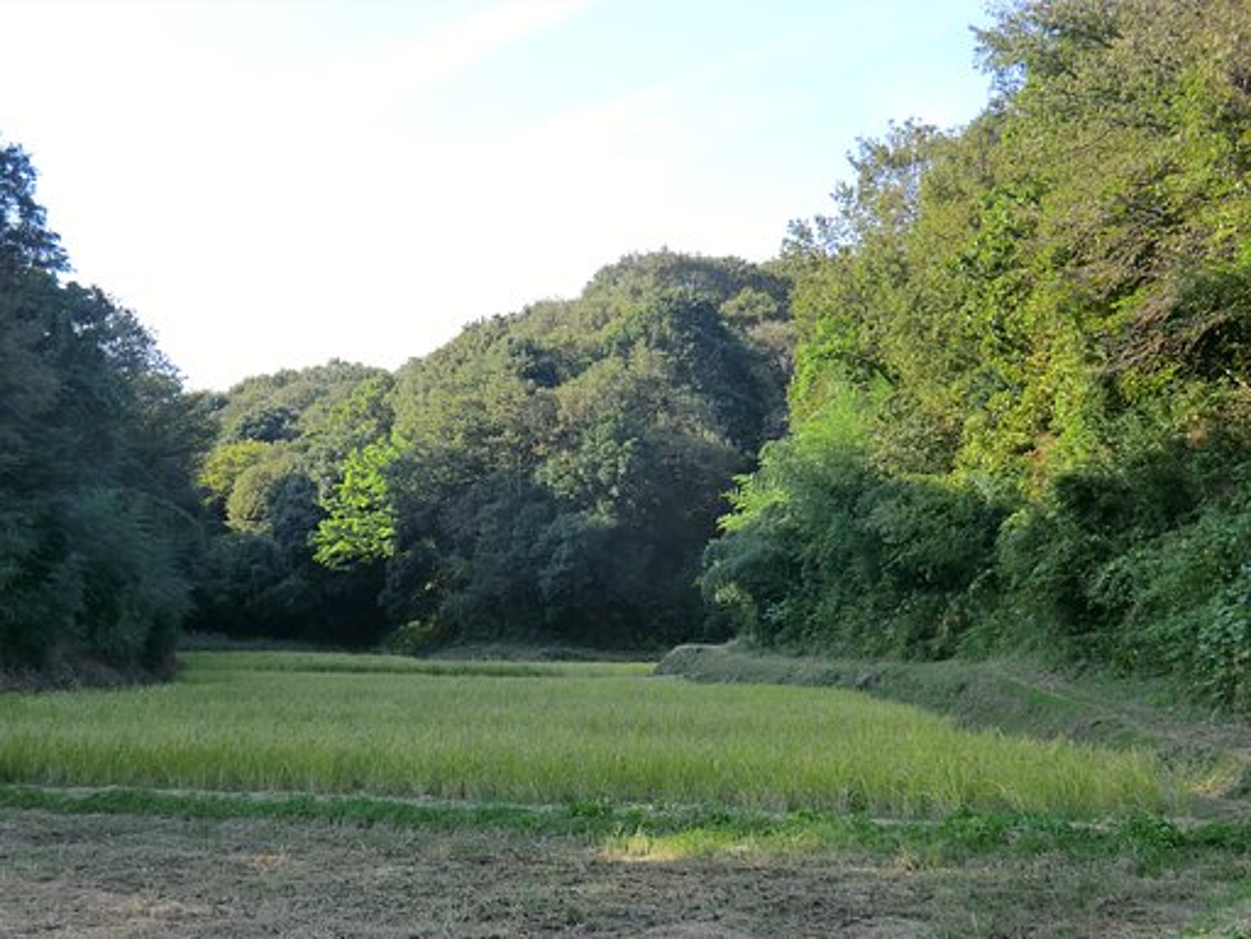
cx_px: 626
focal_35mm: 47
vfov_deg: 30.9
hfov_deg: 40.4
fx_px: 1699
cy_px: 470
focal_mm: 8.4
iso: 64
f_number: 4
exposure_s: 1/125
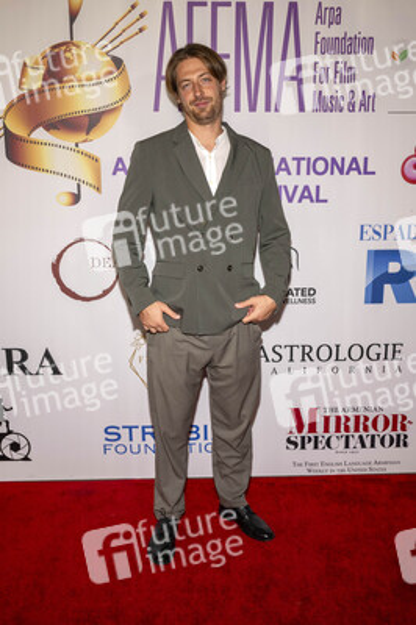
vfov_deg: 56.5
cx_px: 208
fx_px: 582
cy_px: 312
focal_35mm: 34
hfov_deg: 39.4
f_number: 6.3
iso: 800
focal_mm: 33.5
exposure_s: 1/200
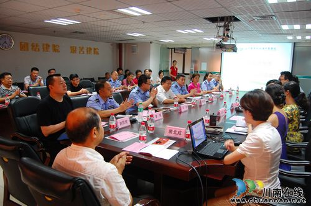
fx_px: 233
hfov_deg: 67.4
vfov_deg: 47.8
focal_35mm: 27
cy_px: 103
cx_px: 156
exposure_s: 1/25
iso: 800
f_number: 3.5
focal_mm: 18
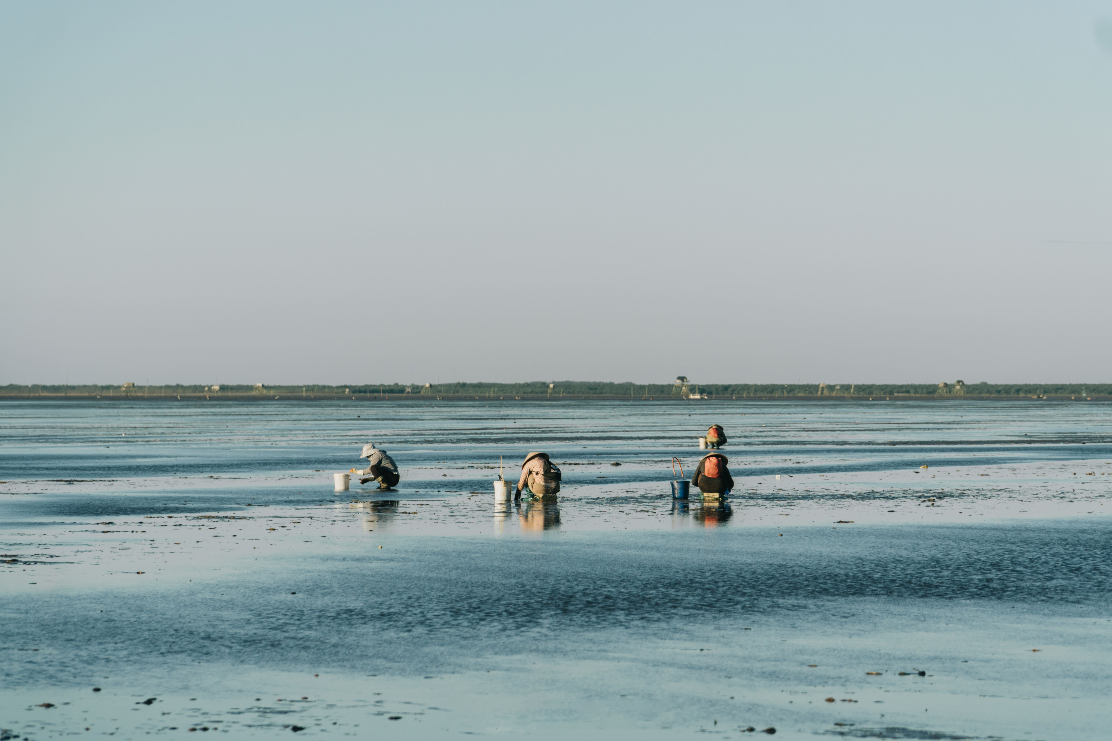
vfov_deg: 8.7
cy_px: 370
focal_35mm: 158
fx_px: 4865
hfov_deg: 13.0
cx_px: 556
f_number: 5
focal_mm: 105
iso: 200
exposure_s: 1/1000
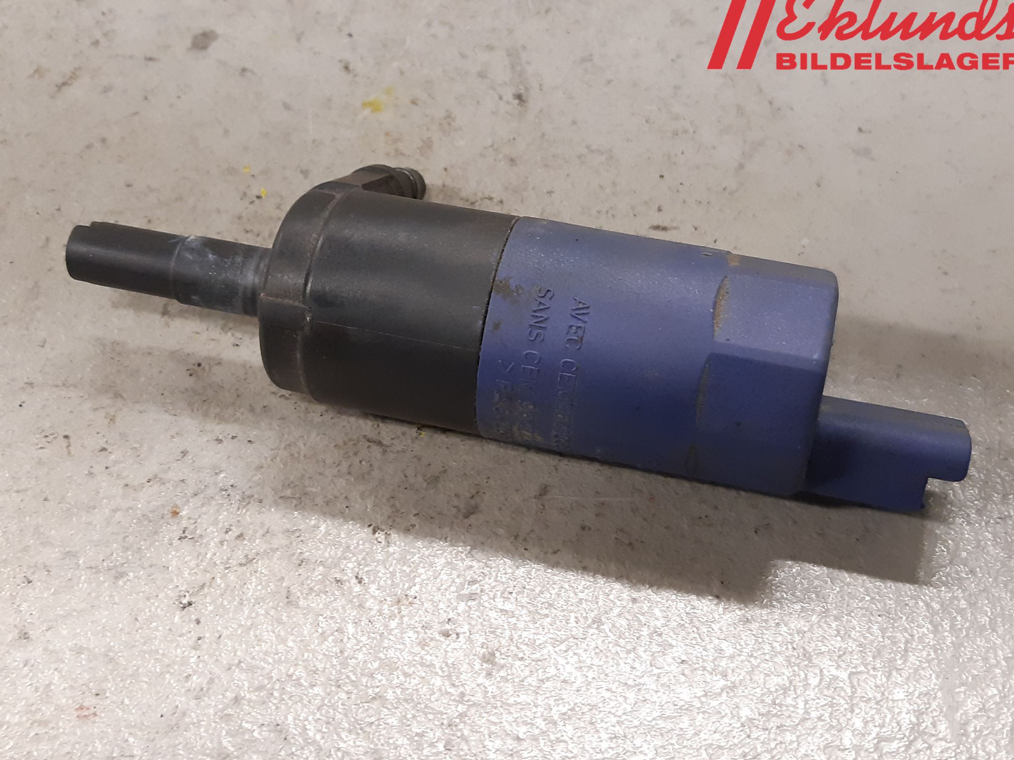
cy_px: 377
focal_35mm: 27
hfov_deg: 65.3
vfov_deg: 51.4
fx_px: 791
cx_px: 496
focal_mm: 3.93
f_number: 1.7
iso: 200
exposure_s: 1/50
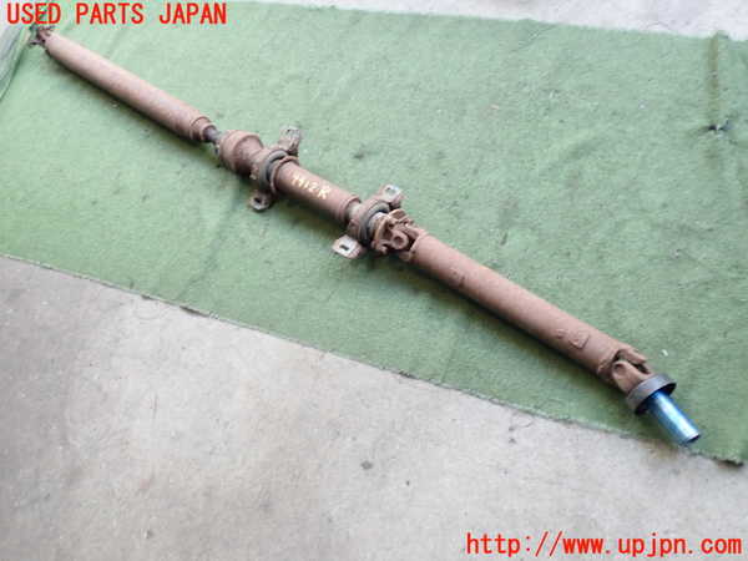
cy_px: 280
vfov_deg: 46.8
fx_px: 648
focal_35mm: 30
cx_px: 374
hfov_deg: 60.0
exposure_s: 1/60
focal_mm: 5.4
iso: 200
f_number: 2.3
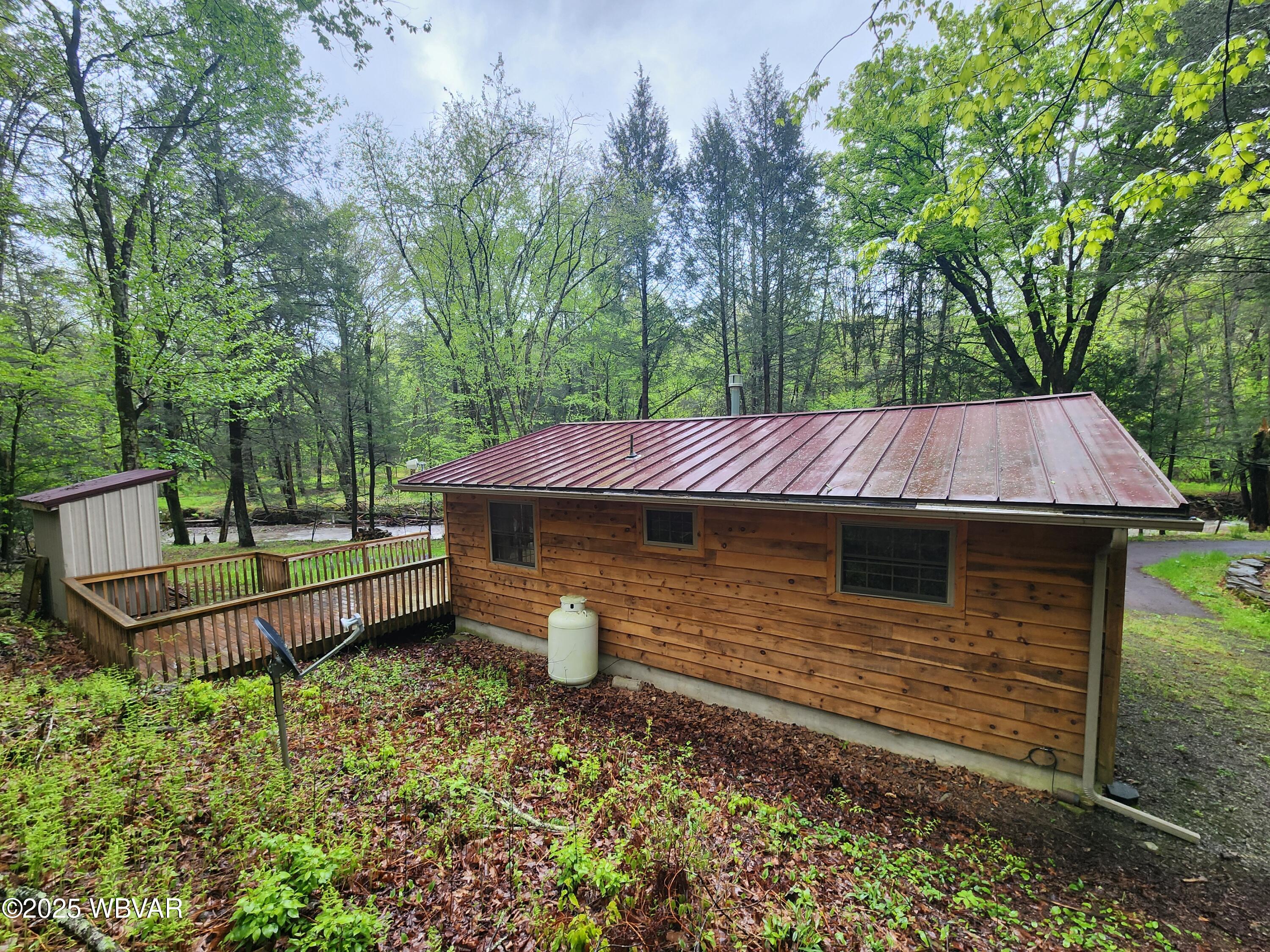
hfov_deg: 106.2
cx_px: 635
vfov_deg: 89.9
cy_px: 476
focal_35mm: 13
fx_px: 477
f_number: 2.2
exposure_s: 1/60
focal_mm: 2.2
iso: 50
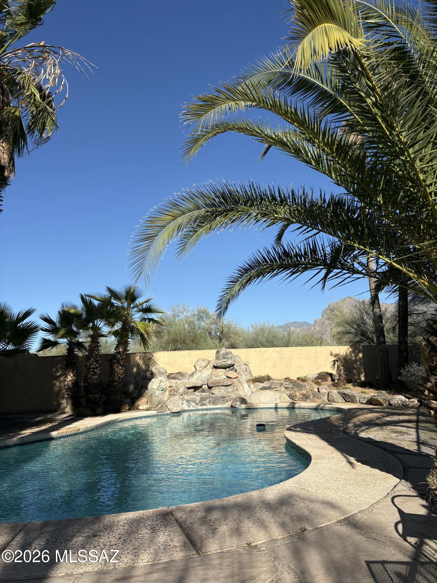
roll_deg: +2.6
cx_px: 218
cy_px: 292
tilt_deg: +11.1
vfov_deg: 67.3
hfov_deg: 53.1
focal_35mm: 26
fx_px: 438
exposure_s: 1/4329
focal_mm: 5.96
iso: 50
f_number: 1.6
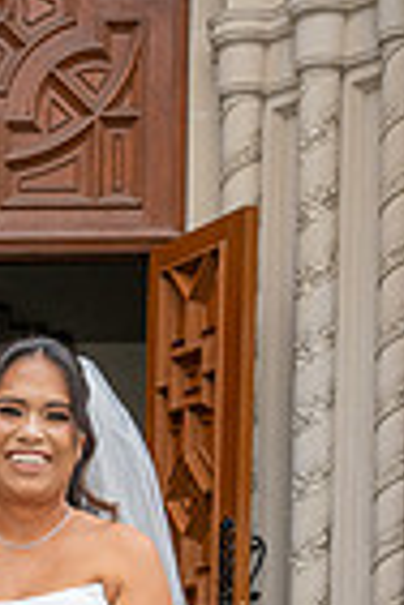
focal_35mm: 122
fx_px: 2054
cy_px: 888
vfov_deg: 15.6
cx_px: -202
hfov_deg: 10.8
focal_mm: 25.5
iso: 200
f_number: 7.1
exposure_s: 1/200
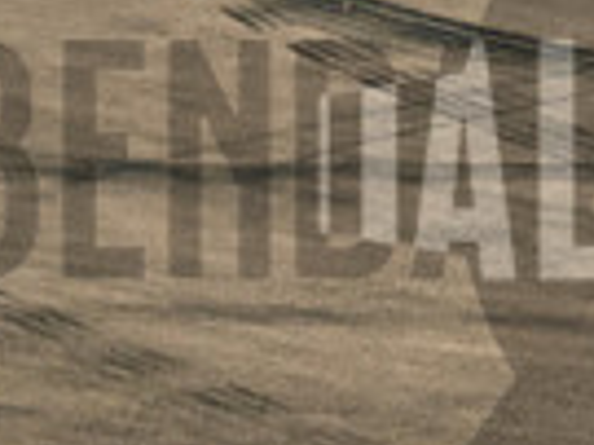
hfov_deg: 0.6
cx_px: 858
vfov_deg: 0.5
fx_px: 53748
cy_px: 165
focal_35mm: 3135
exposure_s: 1/2500
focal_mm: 400
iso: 640
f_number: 5.6
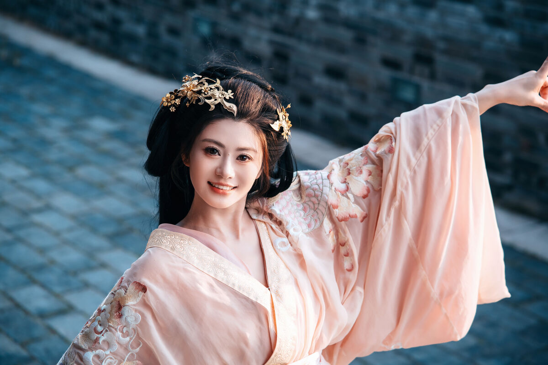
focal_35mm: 85
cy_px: 182
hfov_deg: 23.9
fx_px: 1294
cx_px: 274
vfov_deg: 16.1
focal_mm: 85
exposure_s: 1/500
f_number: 4
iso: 800
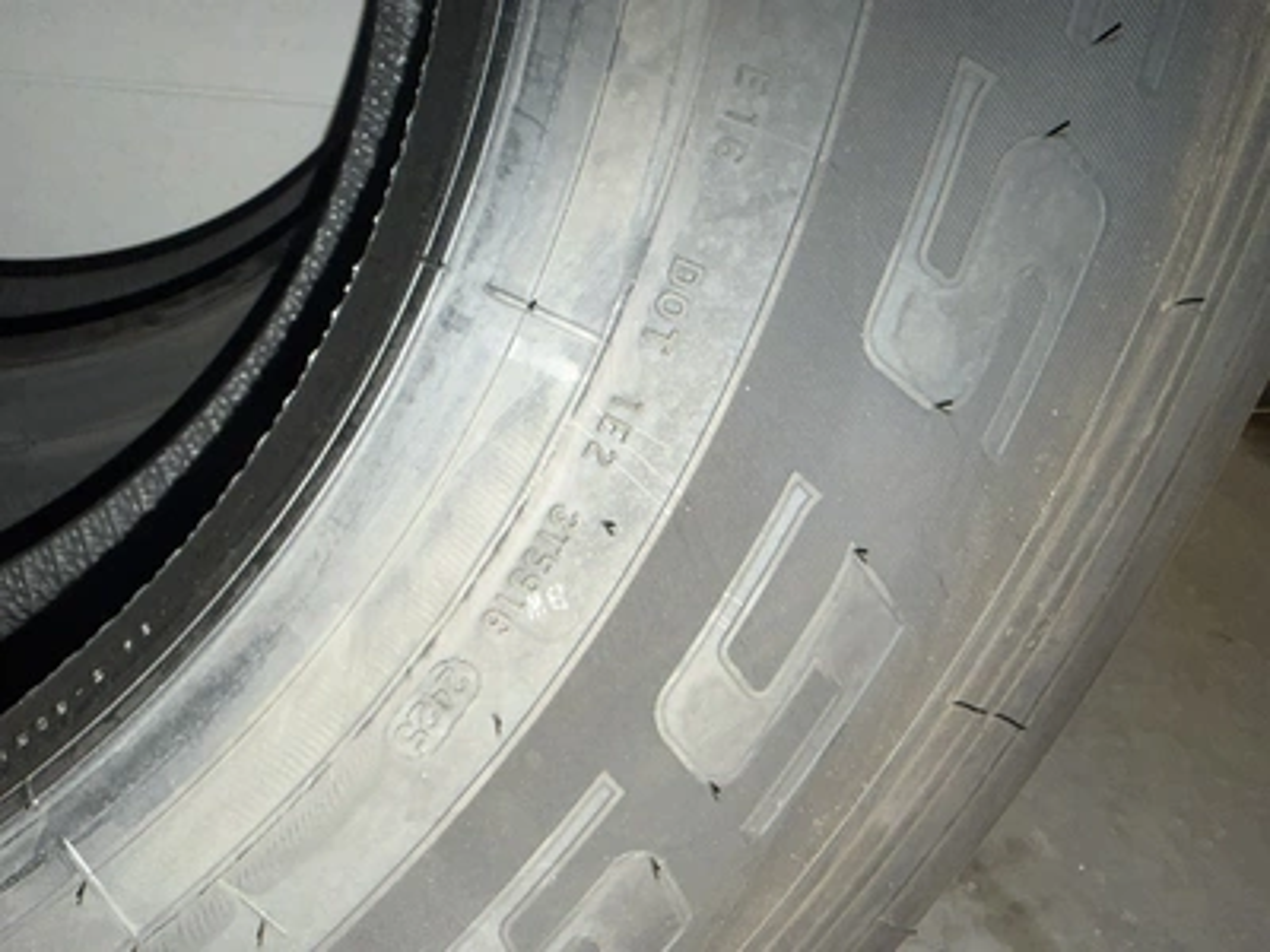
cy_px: 476
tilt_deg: -33.5
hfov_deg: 71.6
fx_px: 881
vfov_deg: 56.8
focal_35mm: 24
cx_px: 635
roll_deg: -9.9
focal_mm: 2.22
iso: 80
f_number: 2.2
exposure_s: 1/40
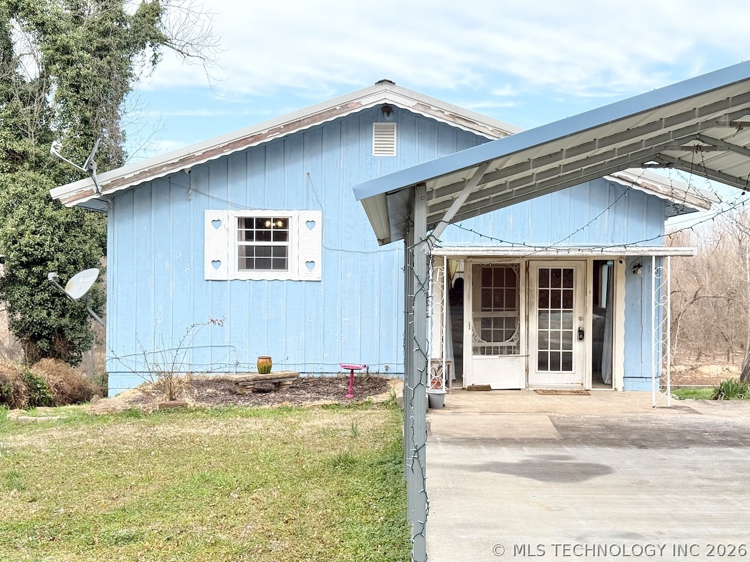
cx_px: 375
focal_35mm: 48
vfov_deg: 30.3
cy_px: 281
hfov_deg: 39.7
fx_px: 1040
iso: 80
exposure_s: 1/1100
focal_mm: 6.76
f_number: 1.78
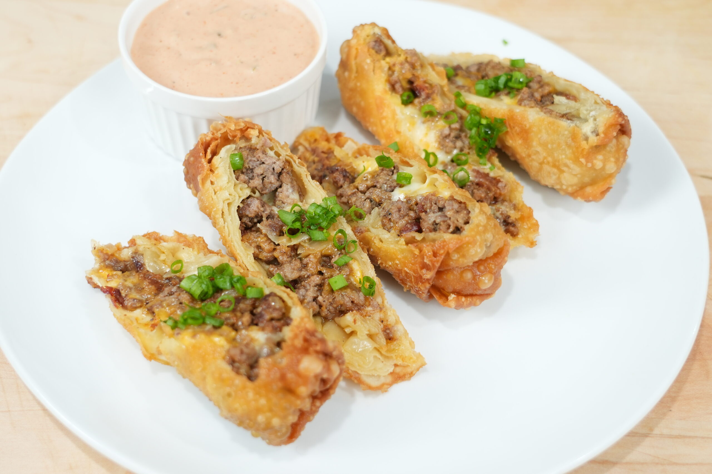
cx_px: 356
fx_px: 1009
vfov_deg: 26.5
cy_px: 237
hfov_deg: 38.9
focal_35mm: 51
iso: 500
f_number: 4
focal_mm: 34
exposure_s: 1/100
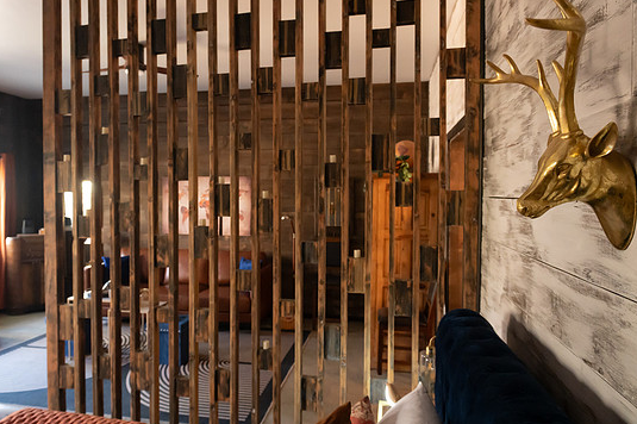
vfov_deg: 49.5
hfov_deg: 69.4
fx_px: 460
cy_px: 213
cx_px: 301
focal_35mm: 26
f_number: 4
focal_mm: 24
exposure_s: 1/80
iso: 6400
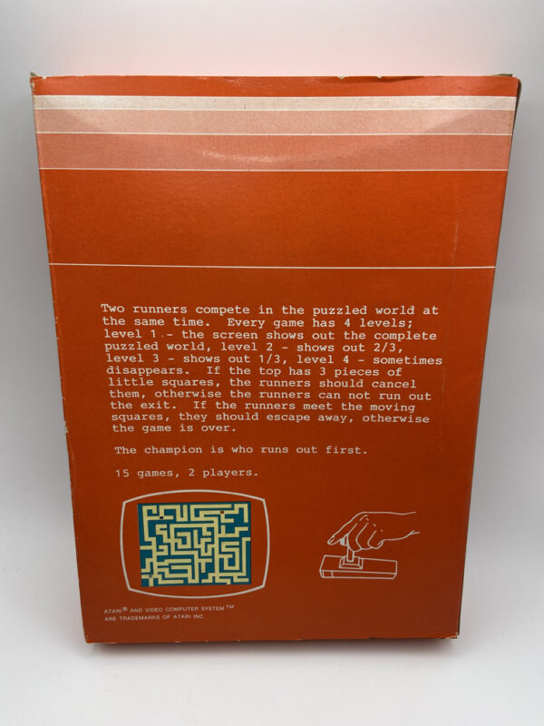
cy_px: 363
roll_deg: +2.1
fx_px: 545
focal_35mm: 26
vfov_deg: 67.3
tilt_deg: -38.1
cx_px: 272
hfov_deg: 53.1
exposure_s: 1/151
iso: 32
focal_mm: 4.25
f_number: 1.8
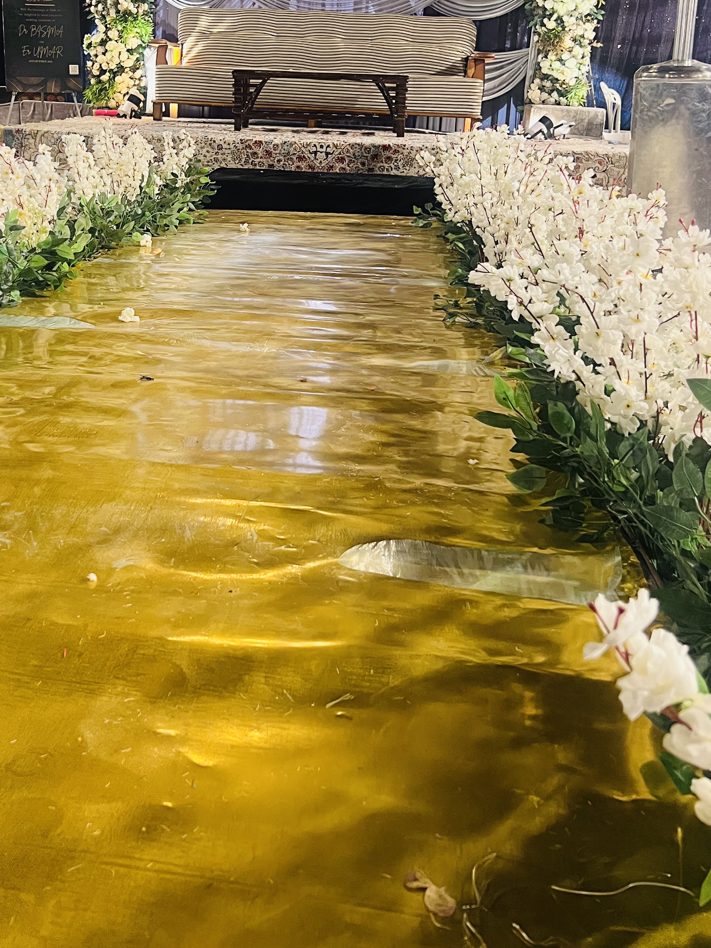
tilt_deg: -7.6
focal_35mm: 39
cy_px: 240
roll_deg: -1.6
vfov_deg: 46.2
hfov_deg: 36.4
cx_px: 237
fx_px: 1068
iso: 125
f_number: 1.5
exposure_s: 1/61
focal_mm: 5.7
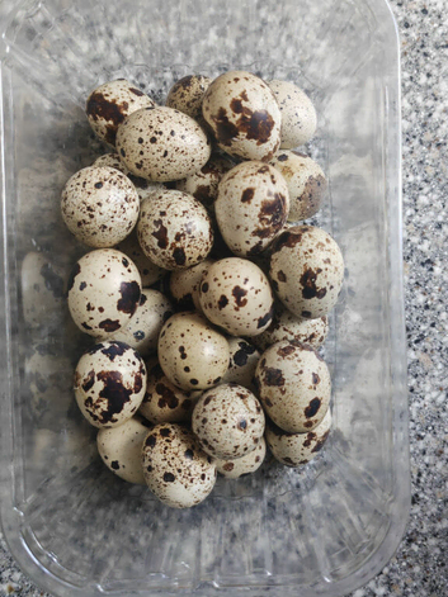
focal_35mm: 35
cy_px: 298
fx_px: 604
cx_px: 224
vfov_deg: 52.6
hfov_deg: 40.7
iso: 200
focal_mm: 5.3
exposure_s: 1/100
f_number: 1.9
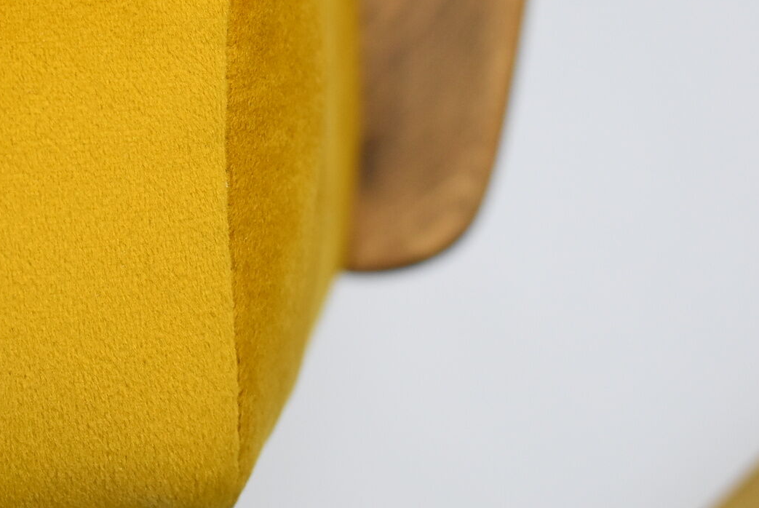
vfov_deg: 14.8
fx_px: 1942
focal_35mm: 92
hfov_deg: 21.7
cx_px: 92
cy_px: 133
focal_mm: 32
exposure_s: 1/125
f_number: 4.5
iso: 1100
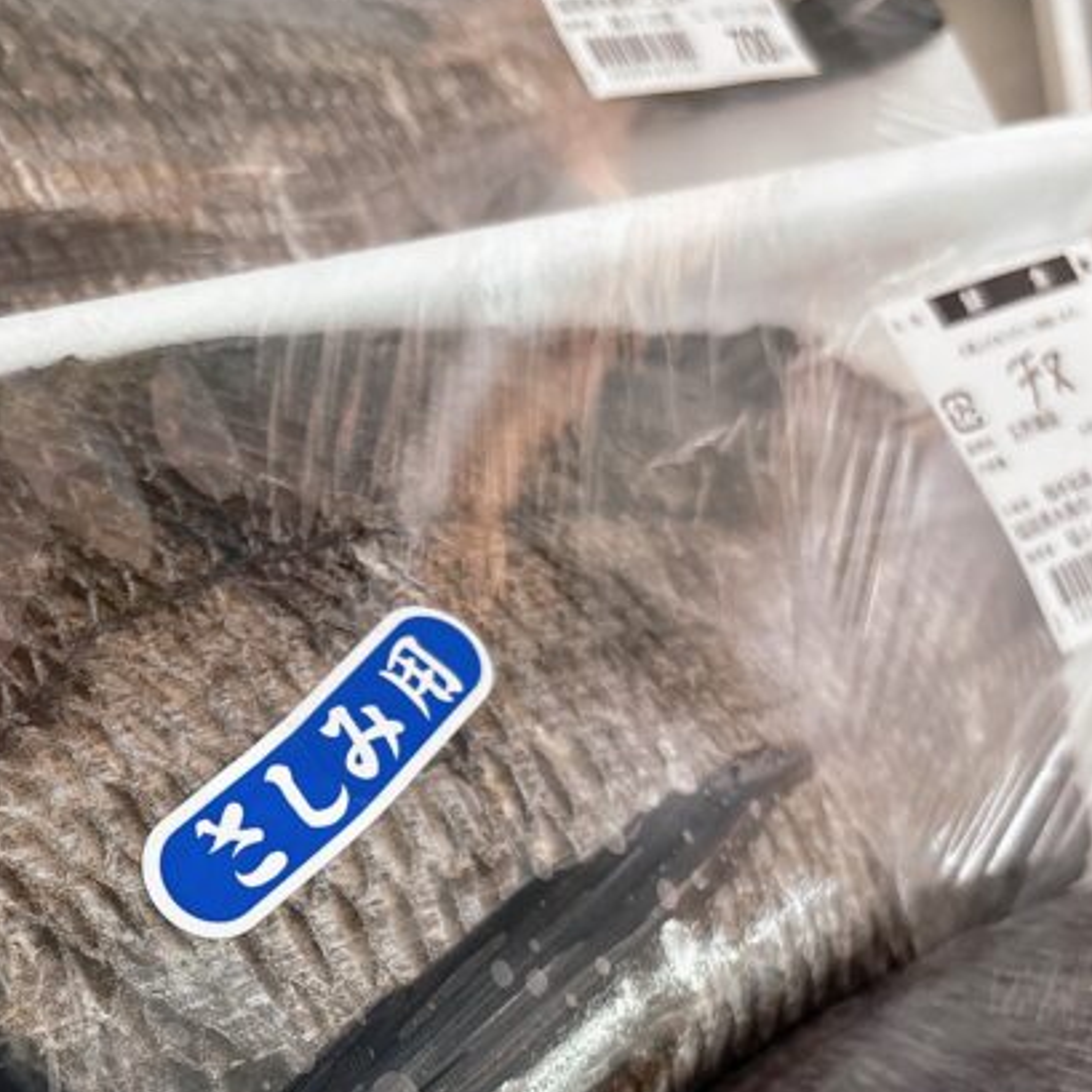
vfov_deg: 30.5
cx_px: 182
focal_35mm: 54
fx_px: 1927
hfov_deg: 30.7
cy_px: 942
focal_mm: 5.96
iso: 200
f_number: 1.6
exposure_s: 1/60
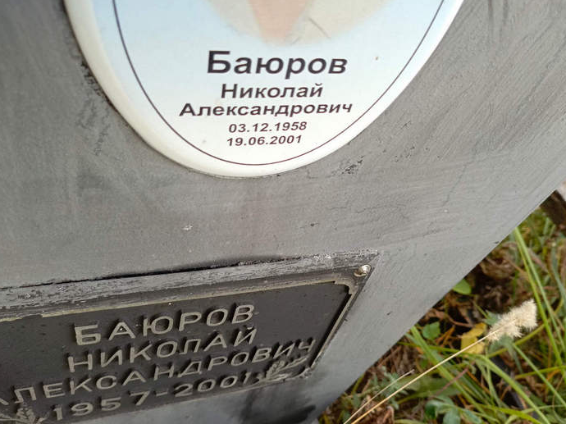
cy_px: 230
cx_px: 292
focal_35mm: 29
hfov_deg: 61.7
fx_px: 474
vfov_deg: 48.1
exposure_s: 1/100
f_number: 1.69
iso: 119
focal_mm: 4.76
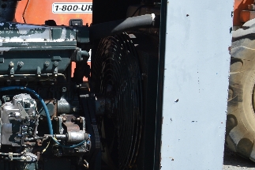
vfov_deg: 14.0
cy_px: 70
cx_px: -117
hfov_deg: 18.7
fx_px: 691
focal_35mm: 98
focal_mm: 21
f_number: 7.1
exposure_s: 1/200
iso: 100
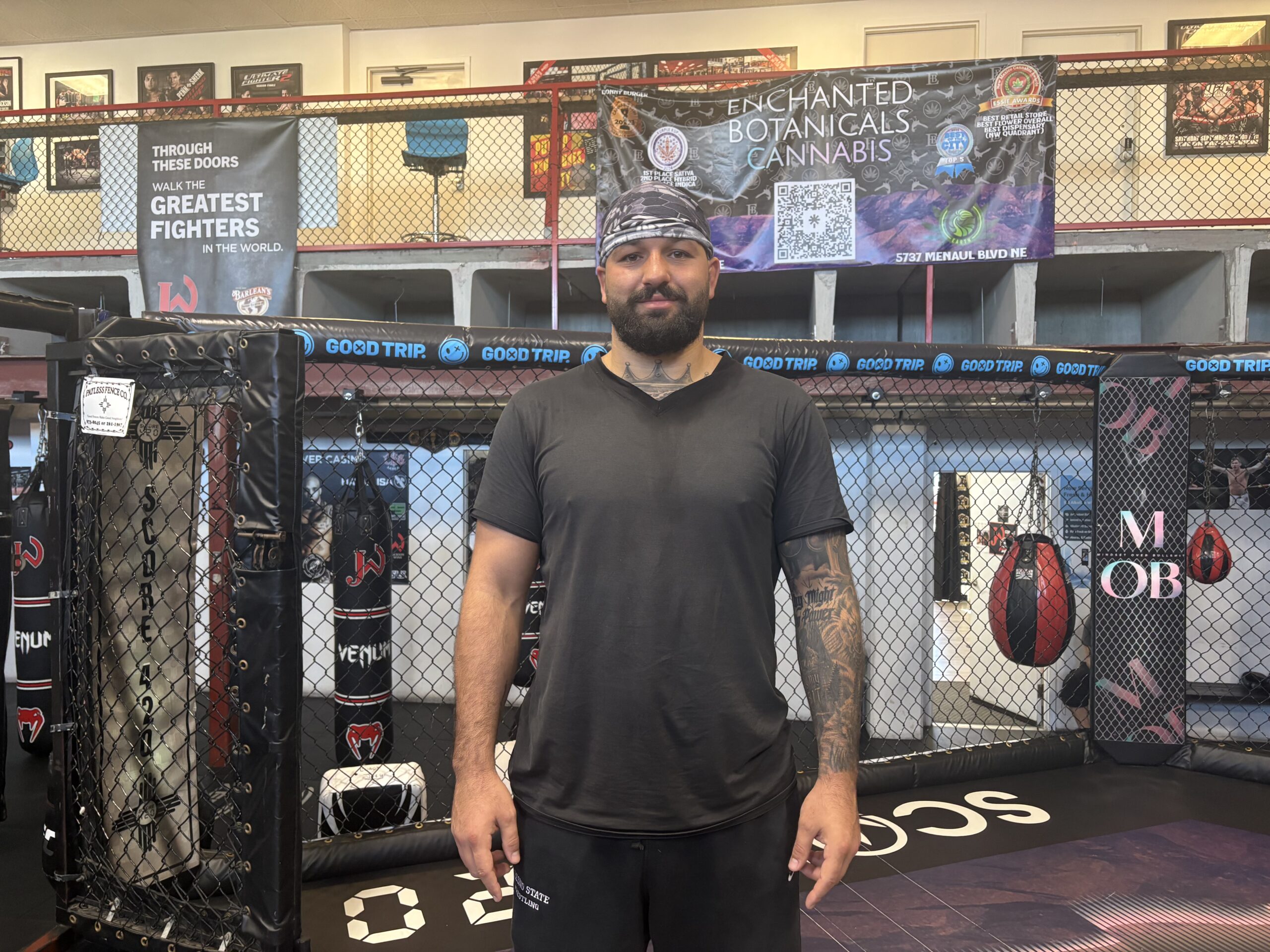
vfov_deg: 53.1
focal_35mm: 26
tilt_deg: +0.0
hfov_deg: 67.3
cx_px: 635
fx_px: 954
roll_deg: -0.6
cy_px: 476
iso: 200
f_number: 1.6
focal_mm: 5.96
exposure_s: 1/60
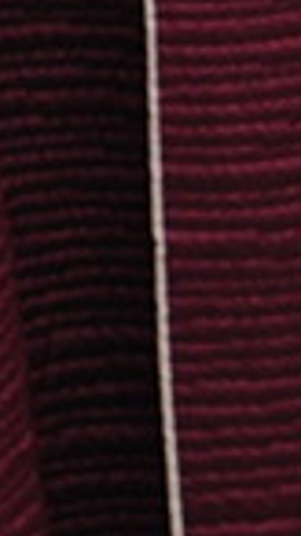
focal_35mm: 517
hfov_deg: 2.1
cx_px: -2147
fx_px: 7344
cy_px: -1206
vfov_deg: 4.0
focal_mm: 30
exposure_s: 1/50
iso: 640
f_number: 4
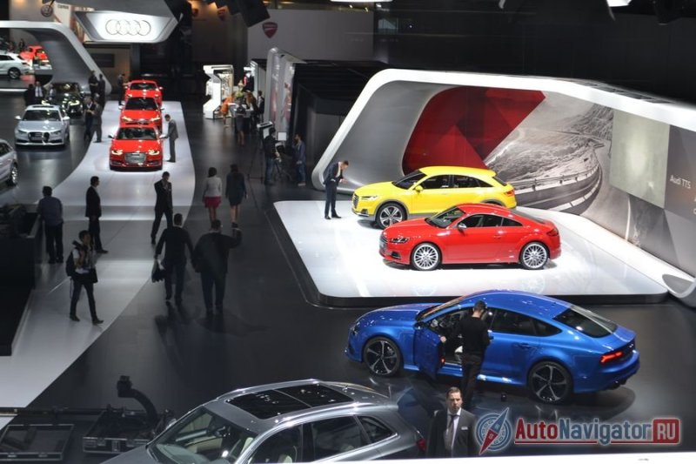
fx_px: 1305
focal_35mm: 68
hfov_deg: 29.9
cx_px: 348
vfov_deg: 20.2
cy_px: 232
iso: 400
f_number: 5.3
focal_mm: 45
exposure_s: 1/80
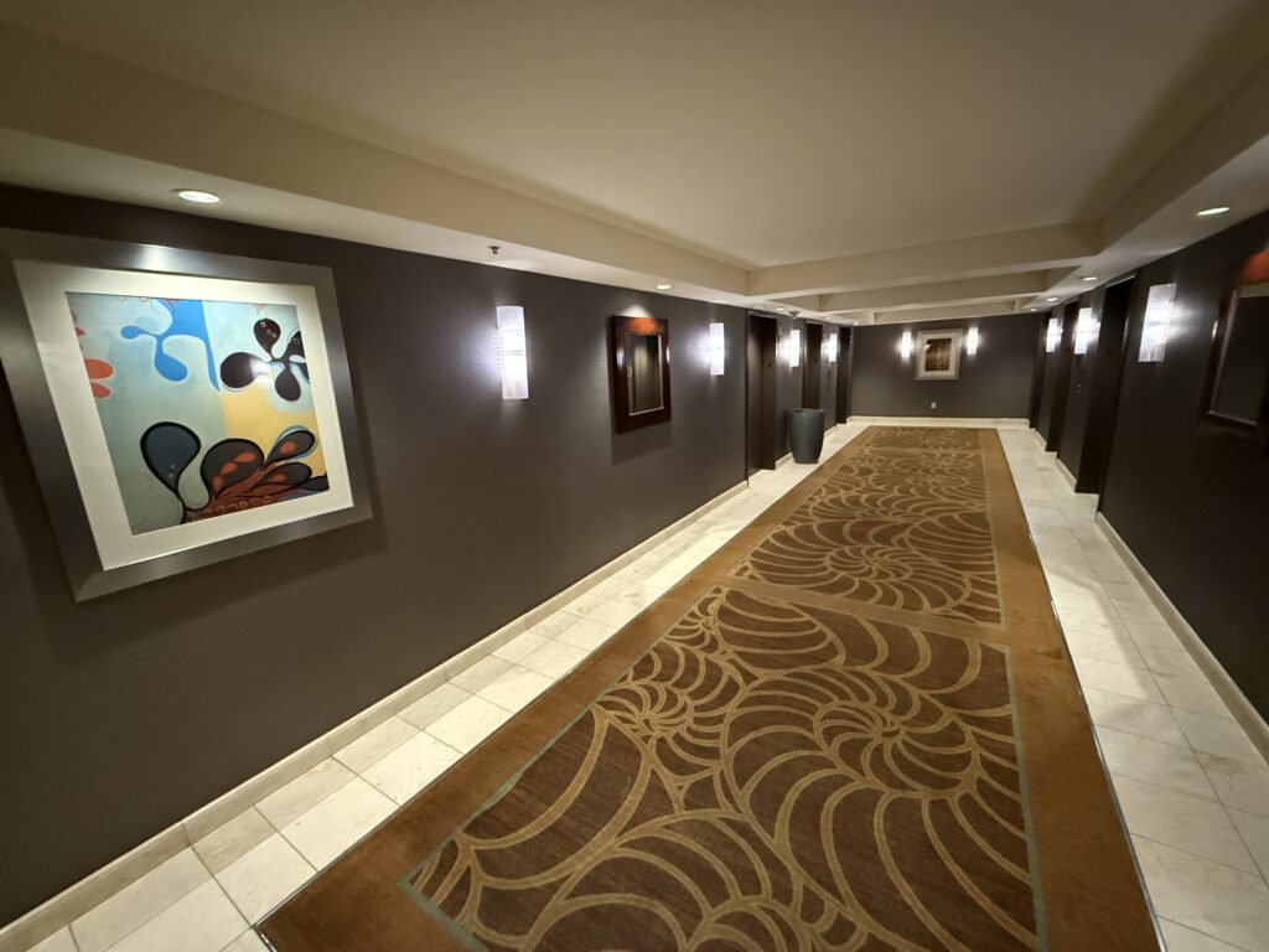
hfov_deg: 102.1
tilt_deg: -12.4
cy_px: 476
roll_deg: +2.5
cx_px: 634
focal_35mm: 14
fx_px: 513
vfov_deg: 85.7
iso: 1600
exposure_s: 1/40
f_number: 2.2
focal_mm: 2.22
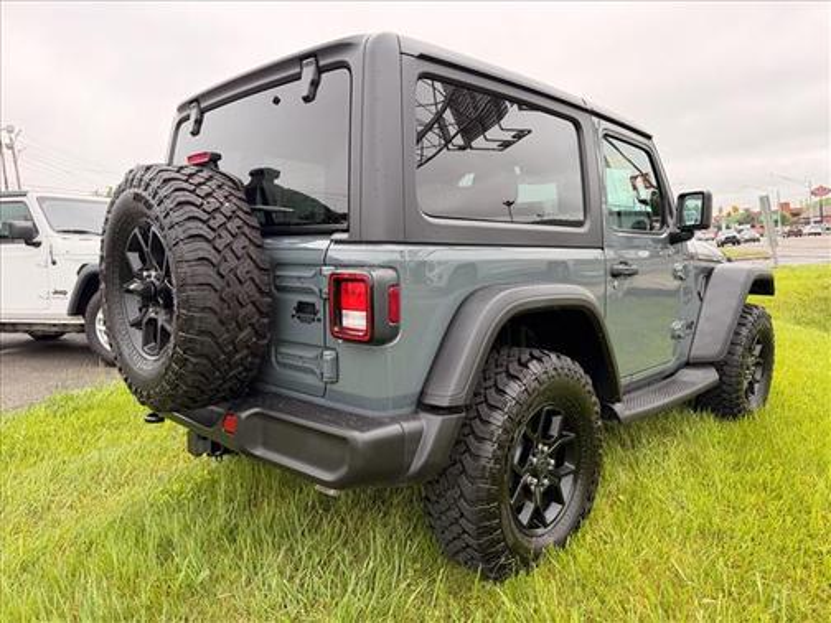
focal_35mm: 24
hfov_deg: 71.6
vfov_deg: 56.8
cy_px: 312
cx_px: 416
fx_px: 576
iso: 64
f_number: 1.78
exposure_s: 1/297
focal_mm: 6.76
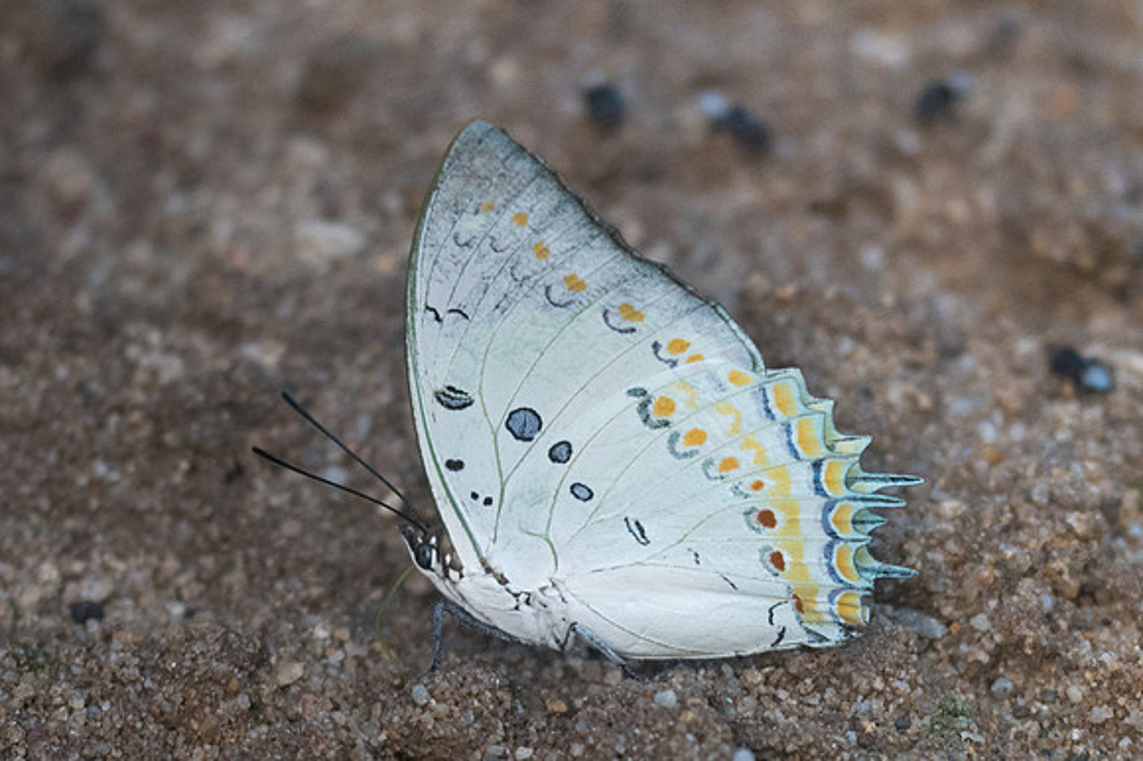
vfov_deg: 2.9
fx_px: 15201
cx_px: 604
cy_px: 475
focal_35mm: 479
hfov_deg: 4.3
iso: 640
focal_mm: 150
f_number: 3.5
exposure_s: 1/1000
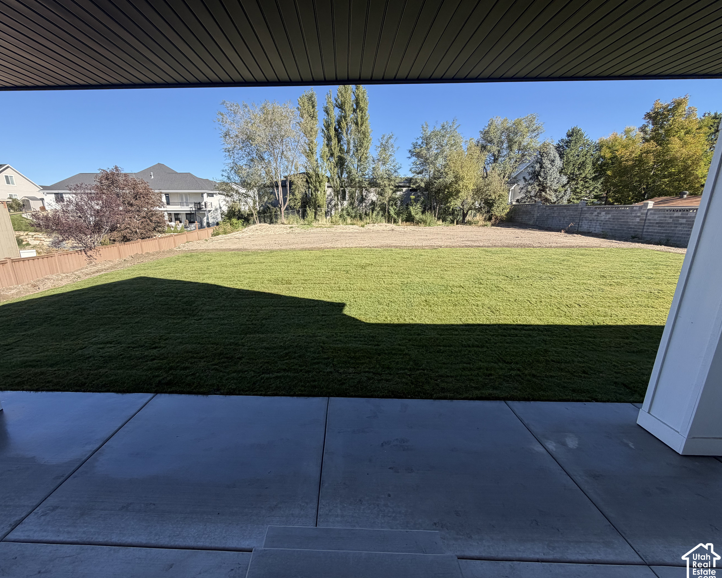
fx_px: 321
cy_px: 292
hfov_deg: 96.6
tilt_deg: -15.0
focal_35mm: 15
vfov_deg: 84.0
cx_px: 337
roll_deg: +0.4
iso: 40
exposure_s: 1/751
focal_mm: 2.22
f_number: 2.2
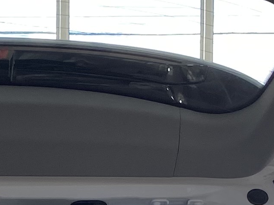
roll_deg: +0.1
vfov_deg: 8.6
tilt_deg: -4.6
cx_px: -6
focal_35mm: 164
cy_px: 413
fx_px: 1298
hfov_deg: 11.9
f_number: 1.8
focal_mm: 4.25
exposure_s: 1/446
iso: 32
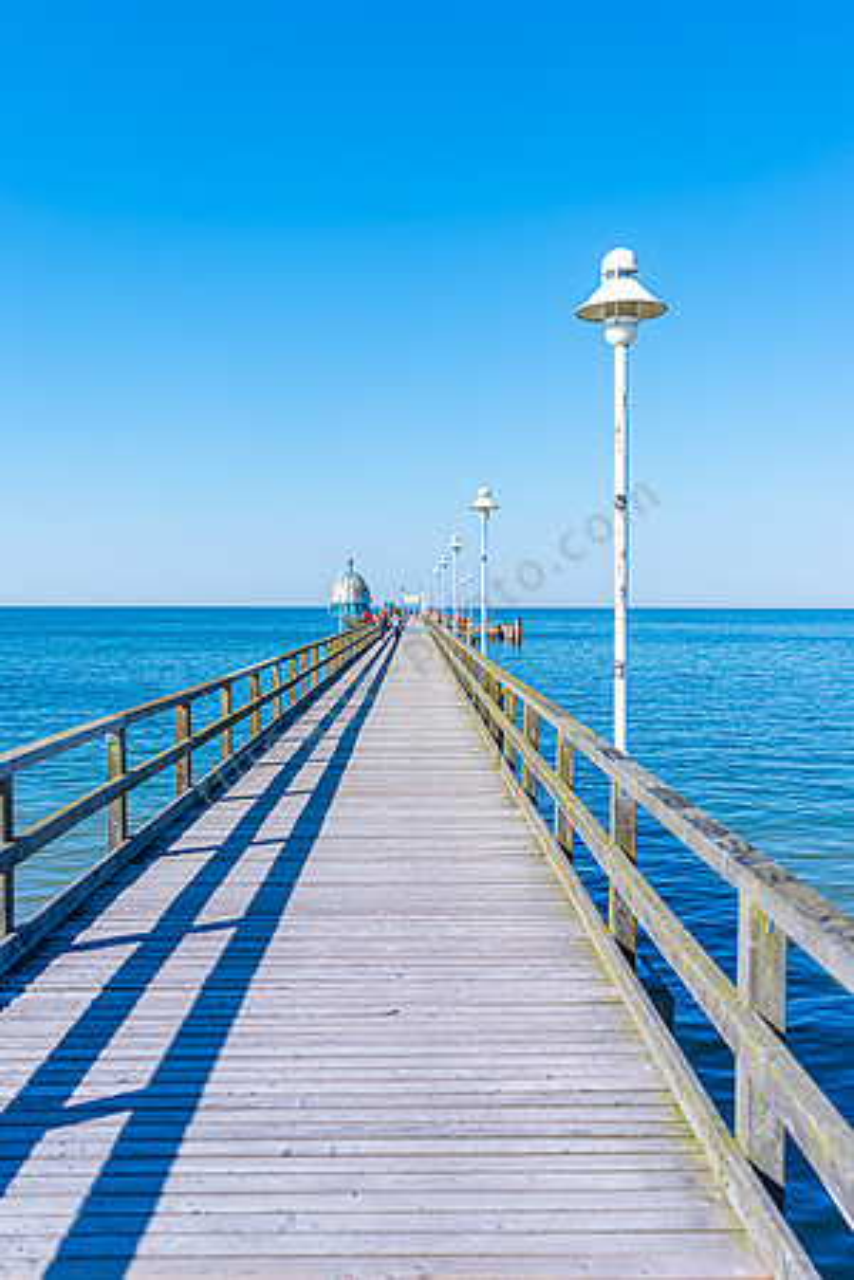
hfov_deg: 37.9
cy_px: 640
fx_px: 1245
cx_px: 427
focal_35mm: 35
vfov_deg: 54.4
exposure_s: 1/1000
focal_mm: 35
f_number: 3.2
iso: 50
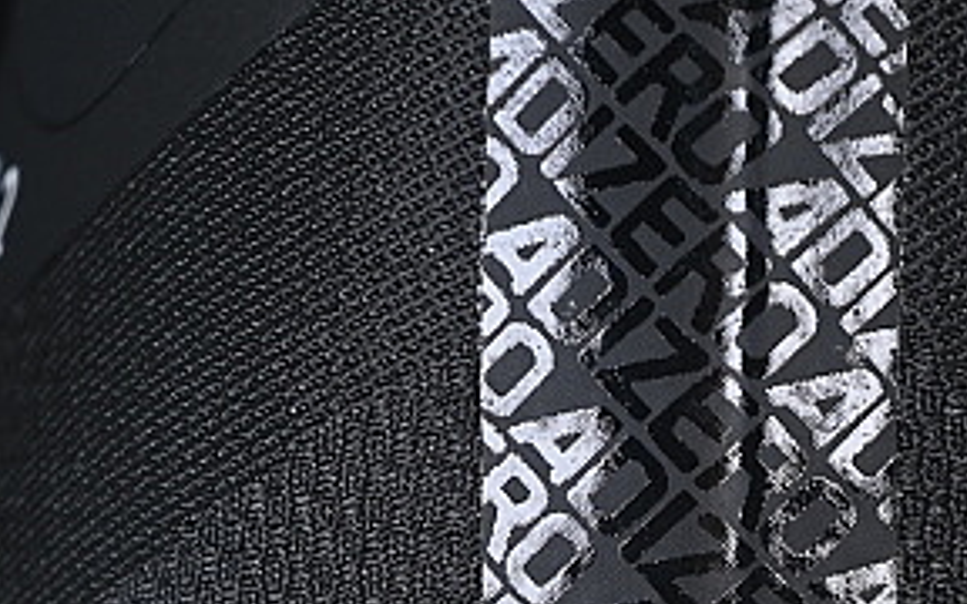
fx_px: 7564
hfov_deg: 7.3
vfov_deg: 4.6
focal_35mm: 287
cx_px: 708
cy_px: 765
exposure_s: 1/60
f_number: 6.3
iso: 160
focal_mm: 50
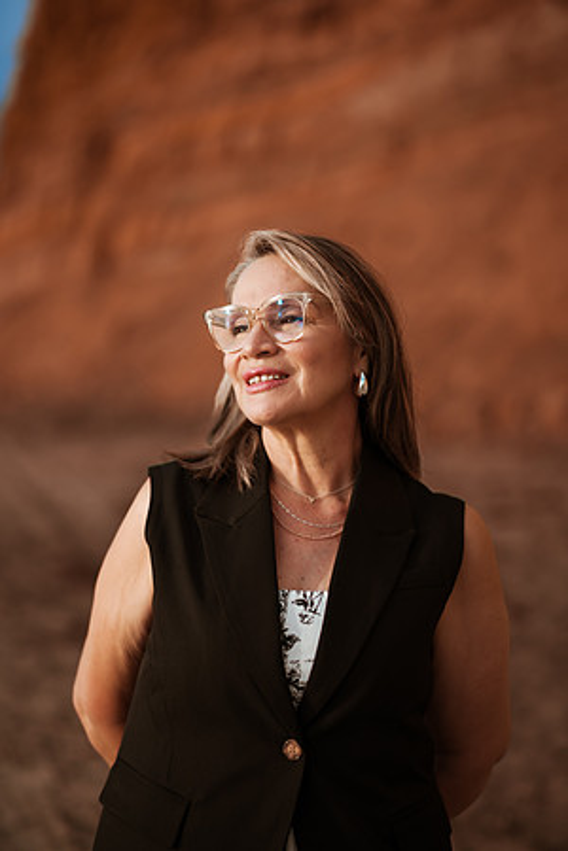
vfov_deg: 34.5
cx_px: 284
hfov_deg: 23.4
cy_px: 426
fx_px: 1373
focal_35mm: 58
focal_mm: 58
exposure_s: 1/5000
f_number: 1.4
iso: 100
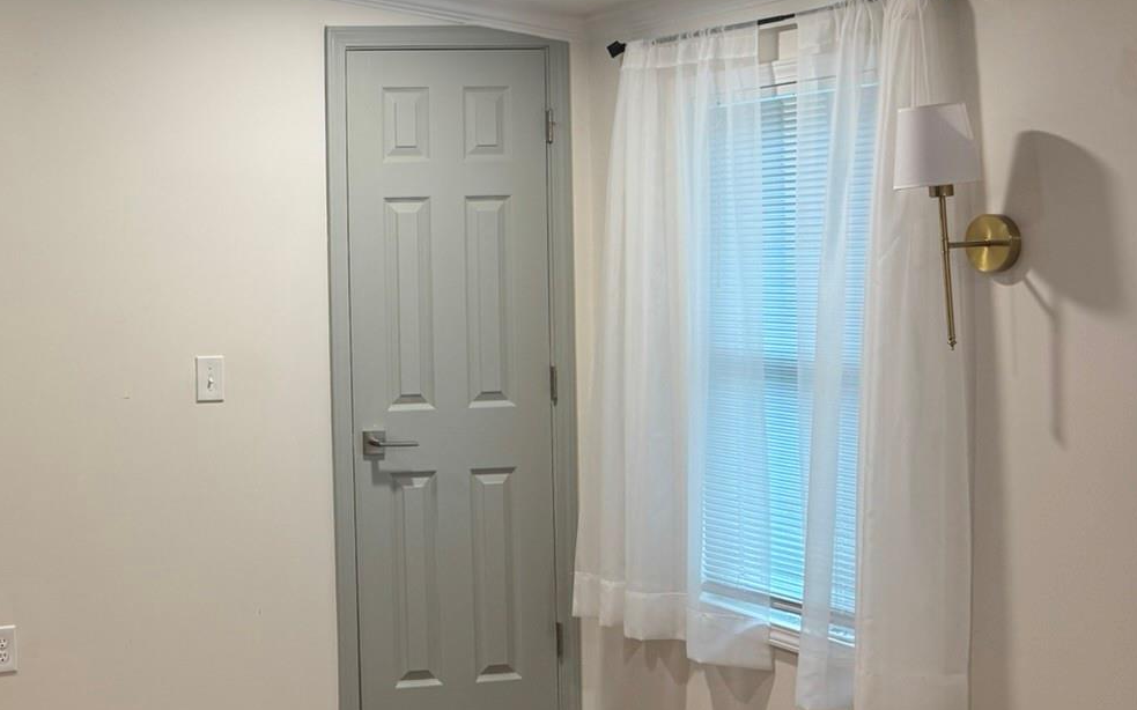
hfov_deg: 34.6
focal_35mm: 53
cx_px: -6
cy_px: 269
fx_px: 1642
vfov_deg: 24.3
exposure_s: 1/60
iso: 125
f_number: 1.78
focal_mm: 6.76
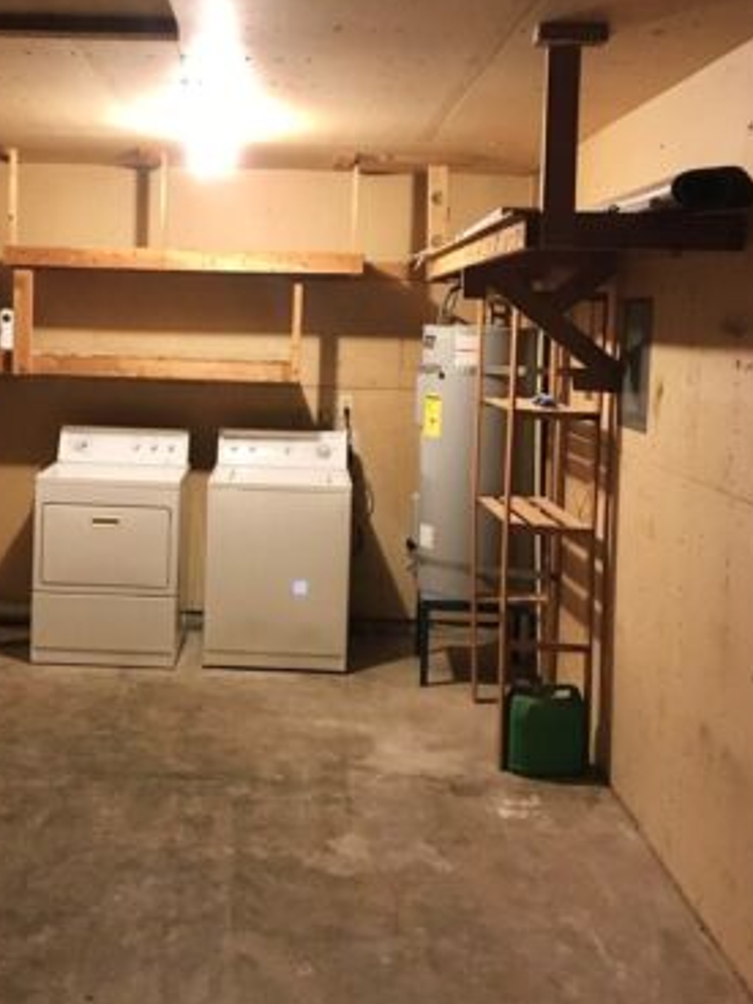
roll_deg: -2.3
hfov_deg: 34.0
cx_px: 246
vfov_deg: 44.5
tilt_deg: -2.4
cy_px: 389
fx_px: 1218
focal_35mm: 42
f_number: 2.2
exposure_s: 1/15
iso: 250
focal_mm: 4.15
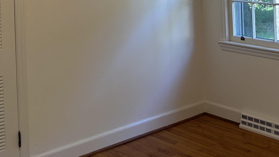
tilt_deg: -0.5
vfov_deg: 16.7
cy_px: -49
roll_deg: +2.9
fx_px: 503
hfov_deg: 30.8
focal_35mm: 68
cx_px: 100
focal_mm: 5.7
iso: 80
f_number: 1.5
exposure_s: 1/60
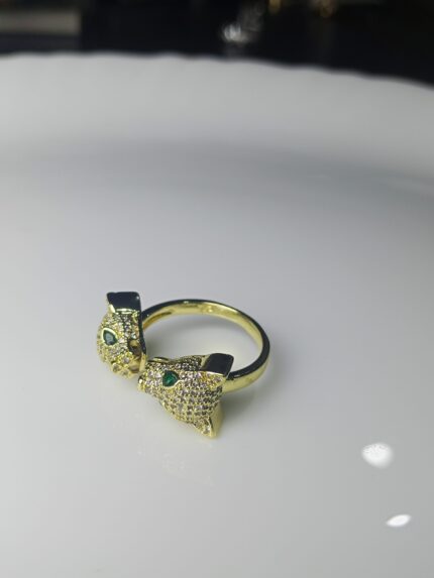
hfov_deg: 43.0
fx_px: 551
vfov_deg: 55.3
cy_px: 289
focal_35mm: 33
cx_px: 217
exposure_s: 1/115
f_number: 1.8
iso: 50
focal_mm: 3.98
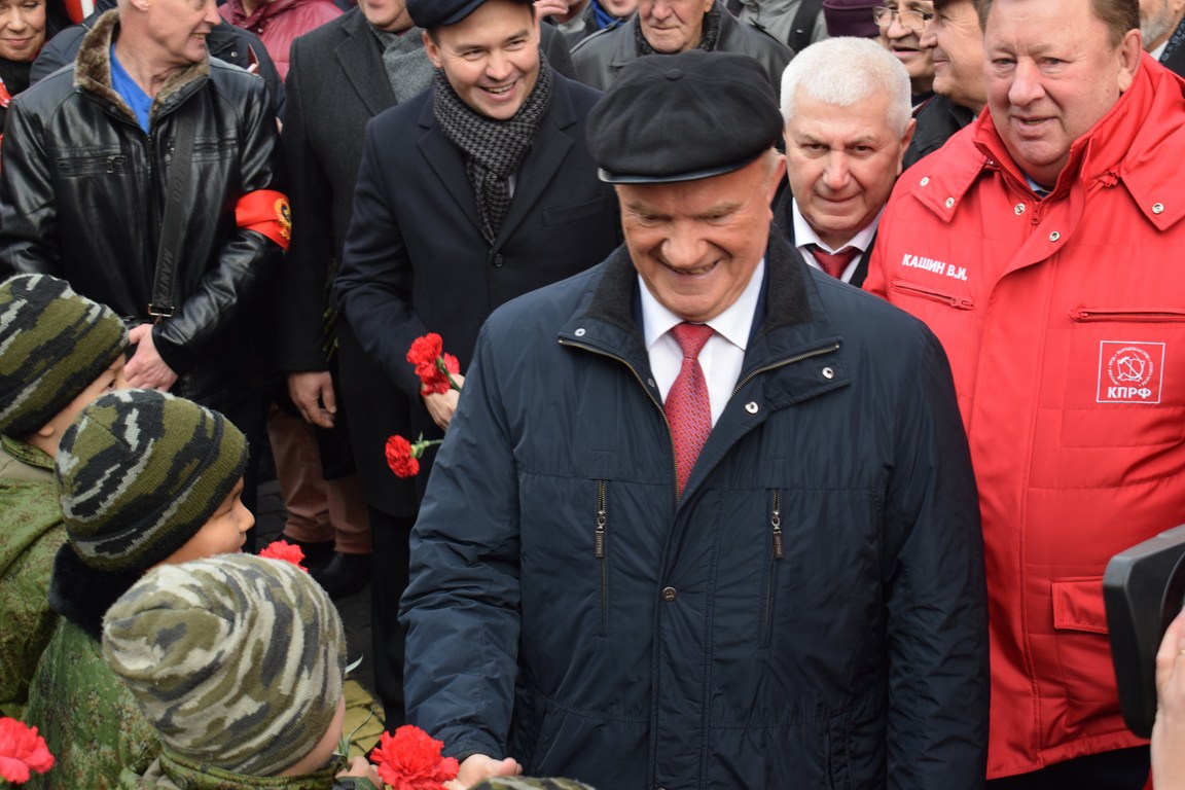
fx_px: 2074
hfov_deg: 31.9
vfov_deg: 21.6
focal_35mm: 63
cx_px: 592
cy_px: 395
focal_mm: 42
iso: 400
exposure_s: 1/200
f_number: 7.1
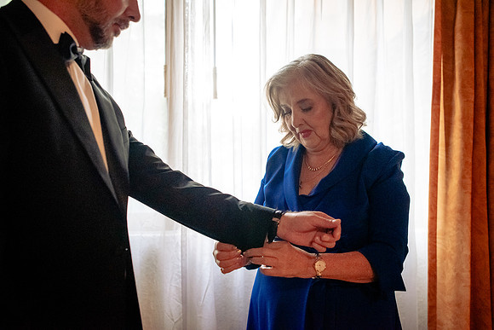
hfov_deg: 54.4
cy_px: 165
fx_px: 480
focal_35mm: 35
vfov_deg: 37.9
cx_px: 247
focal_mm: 35
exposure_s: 1/160
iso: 6400
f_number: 3.5
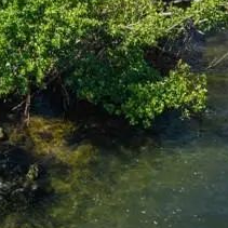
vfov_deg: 14.8
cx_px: 17
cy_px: -183
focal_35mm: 103
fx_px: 768
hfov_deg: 16.6
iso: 100
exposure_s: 1/400
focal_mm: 8.67
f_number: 1.8
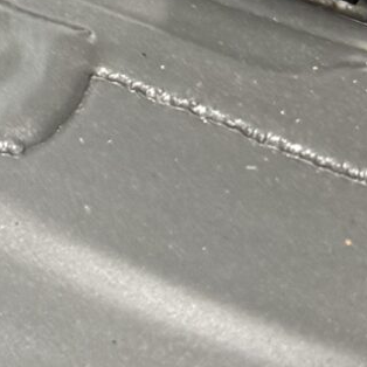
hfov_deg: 9.1
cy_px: -446
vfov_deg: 9.3
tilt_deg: -33.8
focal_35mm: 173
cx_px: -508
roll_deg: -1.7
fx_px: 2075
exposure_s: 1/60
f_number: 1.78
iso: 320
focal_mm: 6.76
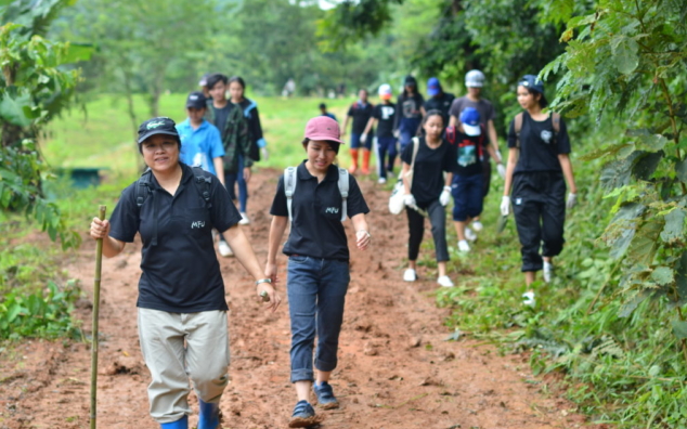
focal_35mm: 77
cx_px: 342
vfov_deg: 16.9
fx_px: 1441
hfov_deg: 26.8
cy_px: 217
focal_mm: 50
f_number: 2
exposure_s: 1/640
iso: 200
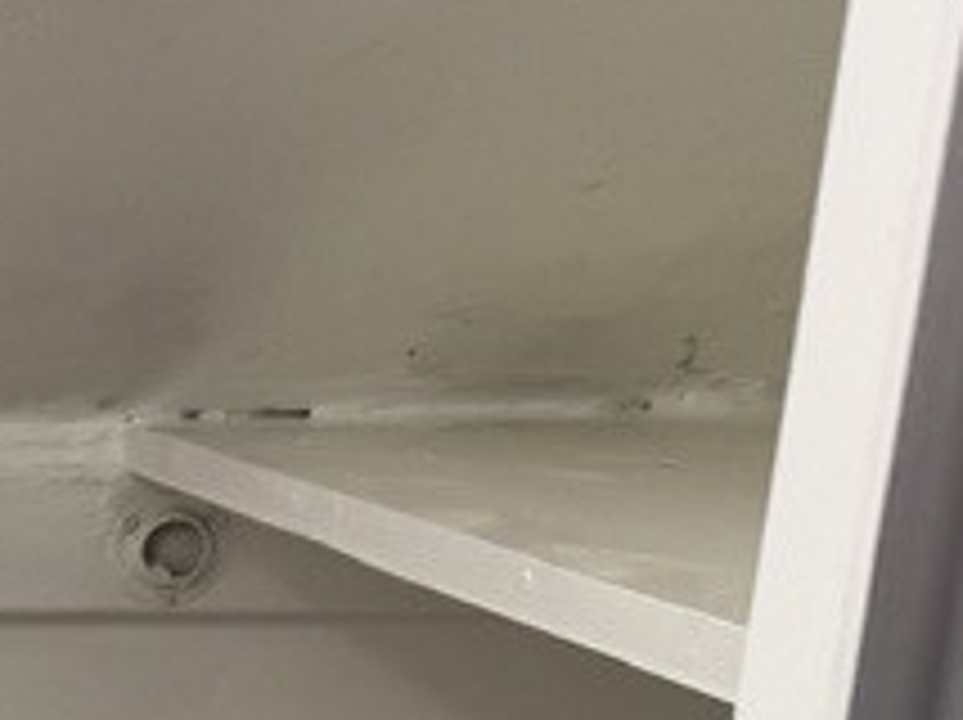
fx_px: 3196
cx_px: -1292
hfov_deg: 13.2
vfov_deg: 11.9
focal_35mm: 115
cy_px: 1264
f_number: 1.78
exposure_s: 1/120
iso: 80
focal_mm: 6.76
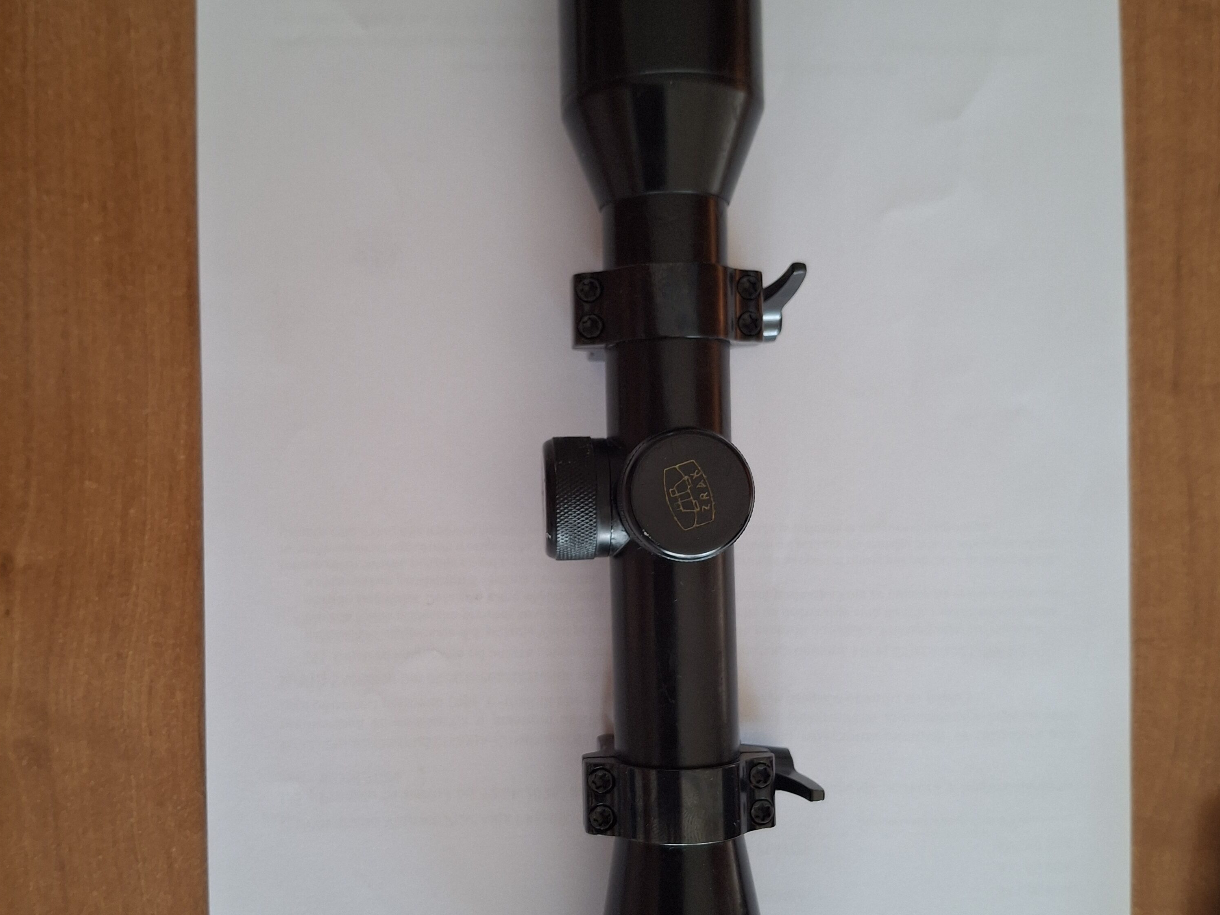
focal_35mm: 34
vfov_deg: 41.7
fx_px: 1198
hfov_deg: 54.0
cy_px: 510
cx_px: 610
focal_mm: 4.69
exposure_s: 1/50
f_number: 1.8
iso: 200
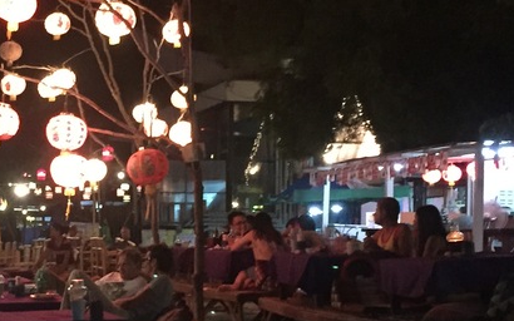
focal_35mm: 90
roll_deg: -1.5
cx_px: 6
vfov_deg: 14.5
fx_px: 1260
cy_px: 213
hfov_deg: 22.2
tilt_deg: +2.0
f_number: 2.2
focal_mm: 4.15
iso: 400
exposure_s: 1/15
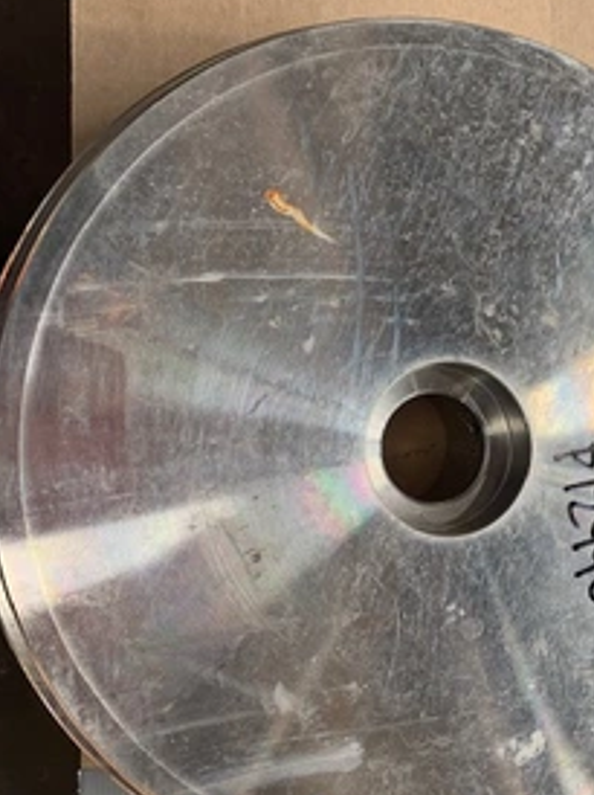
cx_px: 380
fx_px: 871
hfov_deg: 37.4
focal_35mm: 38
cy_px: 418
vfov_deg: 49.0
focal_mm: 4.25
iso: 32
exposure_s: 1/122
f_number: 1.8
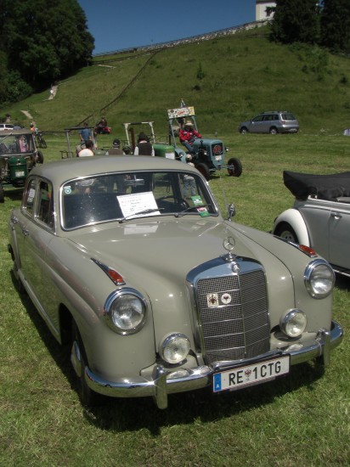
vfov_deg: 49.0
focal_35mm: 38
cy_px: 234
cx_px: 175
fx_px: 513
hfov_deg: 37.7
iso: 64
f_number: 4.6
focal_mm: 6.3
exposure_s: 1/800
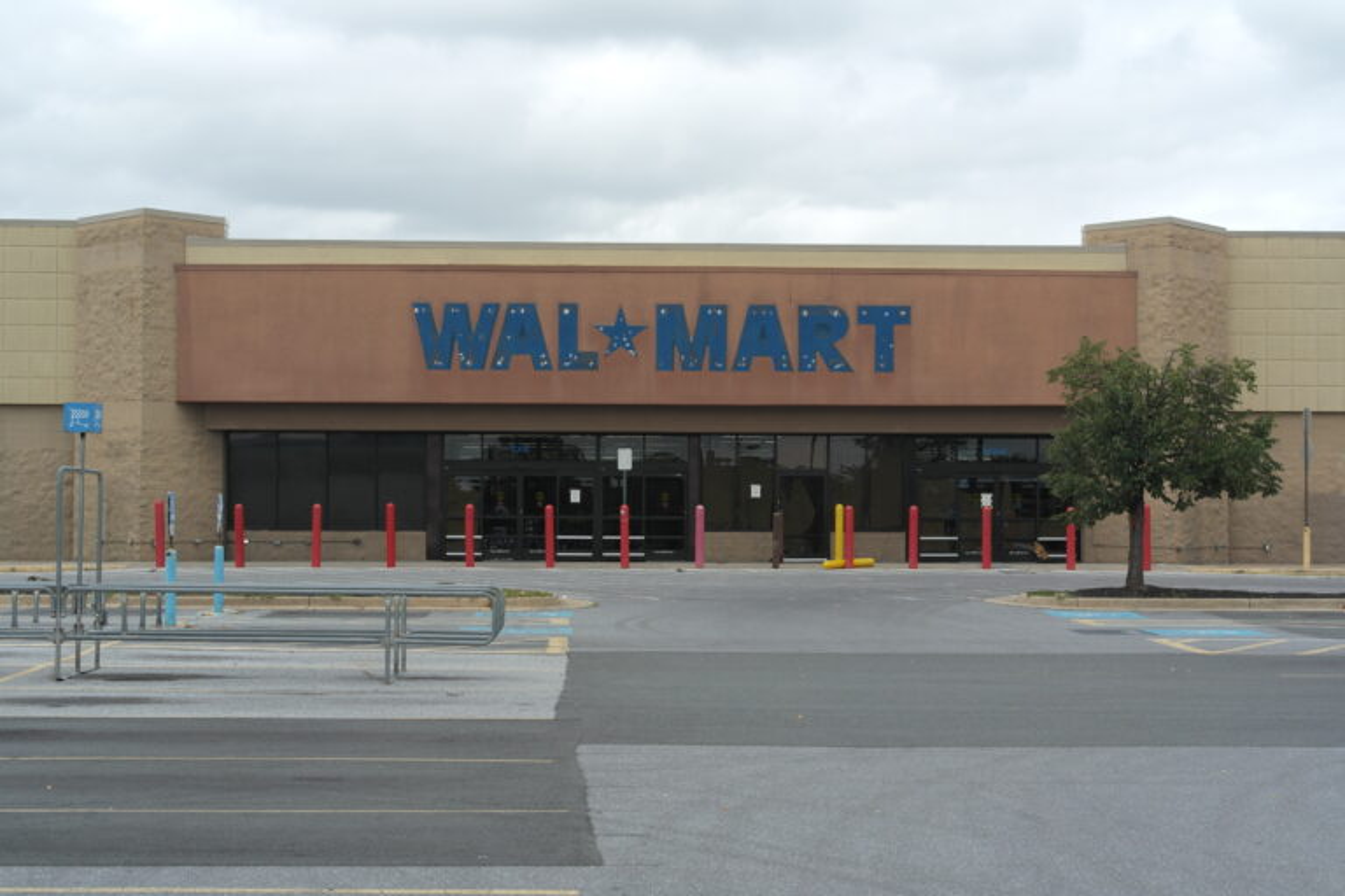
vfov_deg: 23.4
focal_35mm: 58
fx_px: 2167
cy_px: 448
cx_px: 672
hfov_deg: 34.5
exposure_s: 1/250
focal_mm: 38
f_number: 7.1
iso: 100
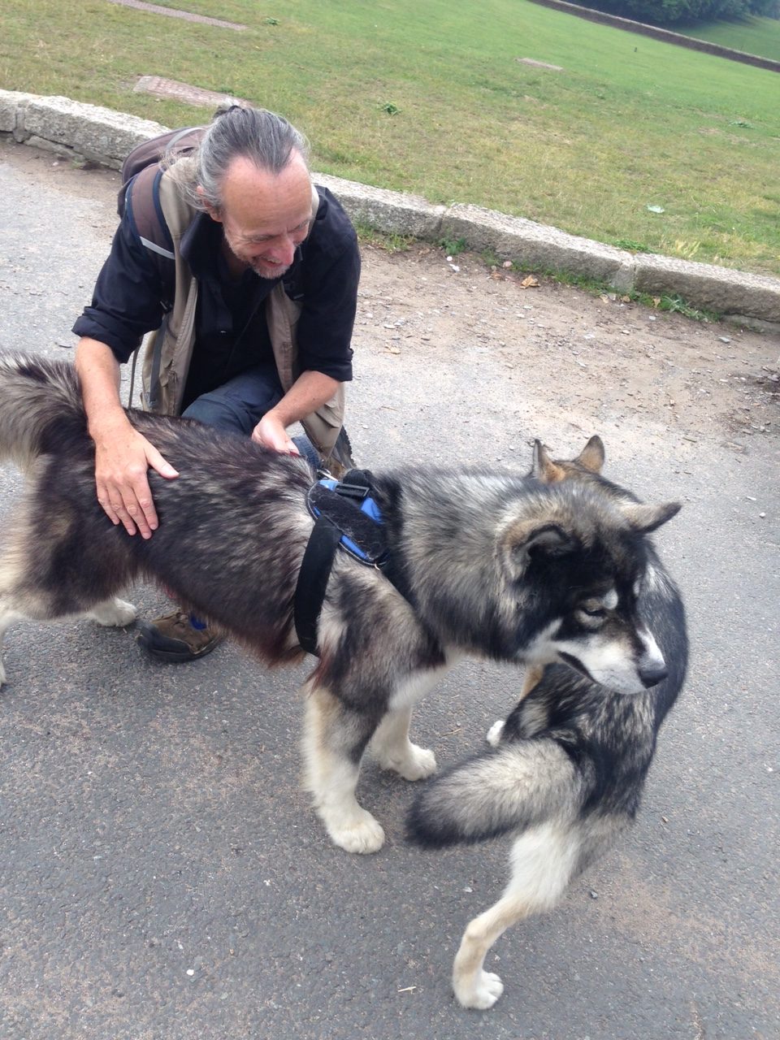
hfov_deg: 42.9
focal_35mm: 33
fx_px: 991
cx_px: 390
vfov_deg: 55.4
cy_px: 520
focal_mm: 4.12
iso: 50
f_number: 2.4
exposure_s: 1/259
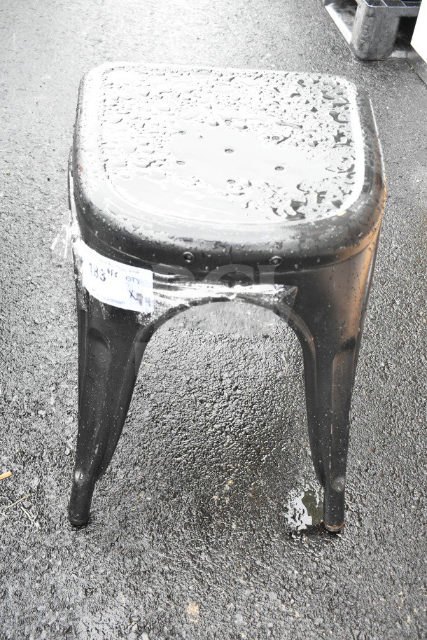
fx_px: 640
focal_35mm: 36
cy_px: 320
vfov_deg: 53.1
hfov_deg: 36.9
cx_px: 214
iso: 1600
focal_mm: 24
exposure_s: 1/200
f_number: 7.1
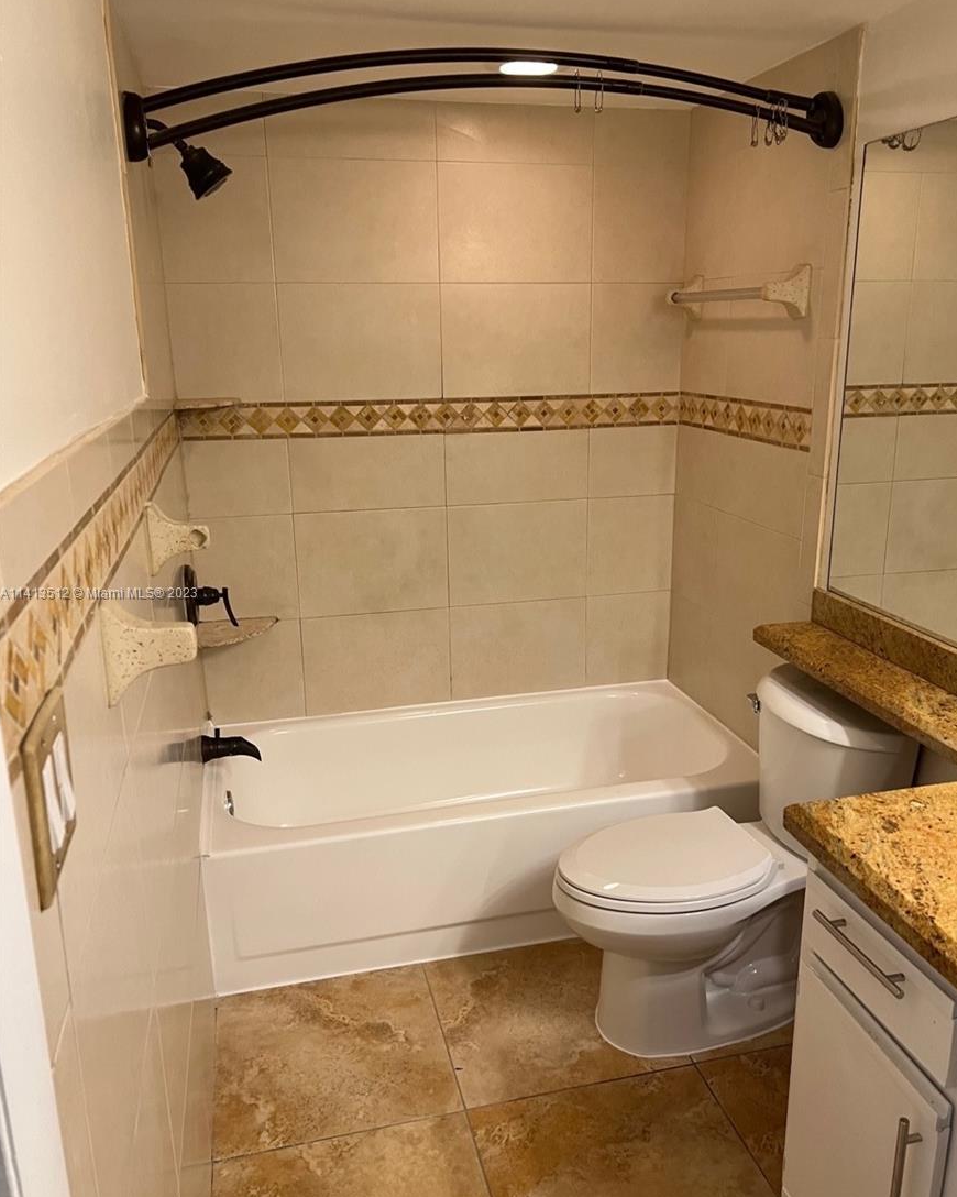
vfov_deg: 62.2
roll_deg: +0.6
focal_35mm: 28
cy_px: 594
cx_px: 492
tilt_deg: -15.0
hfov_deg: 51.5
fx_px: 992
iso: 100
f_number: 1.5
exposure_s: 1/60
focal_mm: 5.7
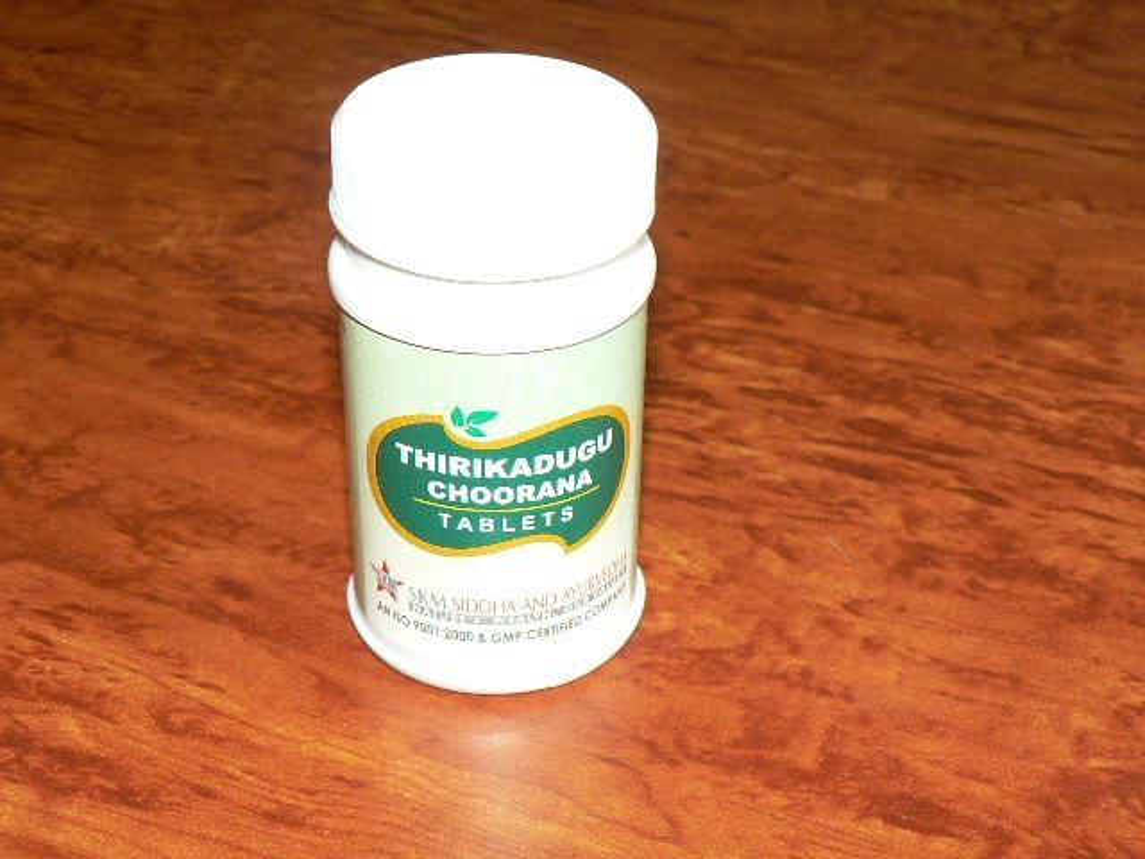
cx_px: 572
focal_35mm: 58
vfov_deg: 25.2
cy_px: 430
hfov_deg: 33.2
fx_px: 1918
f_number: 4
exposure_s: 1/60
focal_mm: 9.6
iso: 200
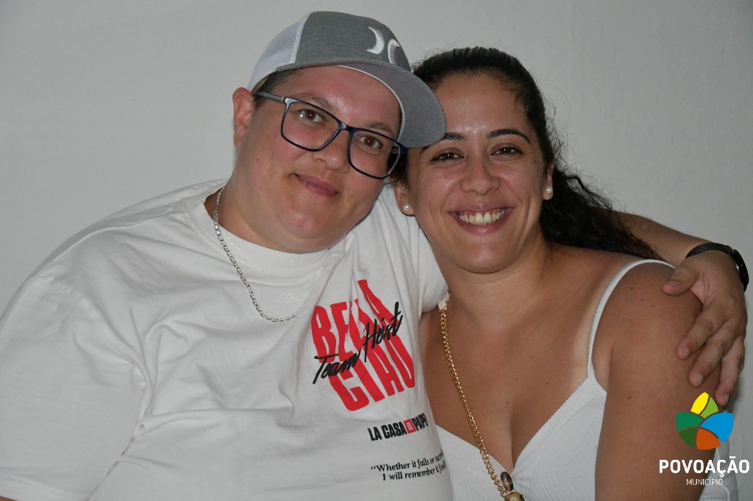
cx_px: 376
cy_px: 250
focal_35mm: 87
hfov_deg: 23.4
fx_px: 1819
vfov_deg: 15.7
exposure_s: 1/60
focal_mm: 58
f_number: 5
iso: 6400
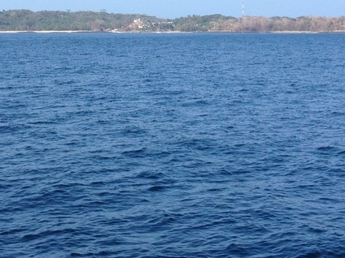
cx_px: 127
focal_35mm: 99
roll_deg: +0.1
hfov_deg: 19.8
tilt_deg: +0.5
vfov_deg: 14.7
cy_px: -4
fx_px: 987
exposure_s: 1/1416
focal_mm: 4.28
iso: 50
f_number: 2.4
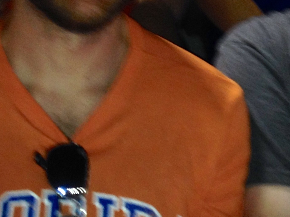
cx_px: 281
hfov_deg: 15.6
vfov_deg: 11.8
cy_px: -10
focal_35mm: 124
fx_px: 1039
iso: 64
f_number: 2.4
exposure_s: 1/20
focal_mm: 4.28
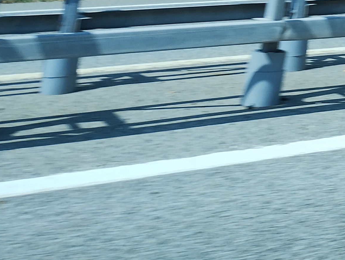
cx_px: 534
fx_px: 978
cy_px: -155
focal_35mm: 98
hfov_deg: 17.7
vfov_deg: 14.0
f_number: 1.8
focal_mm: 4.27
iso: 100
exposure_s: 1/568
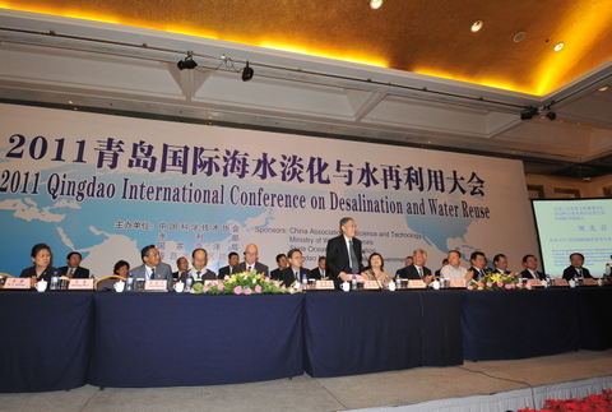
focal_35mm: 16
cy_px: 206
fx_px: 273
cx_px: 306
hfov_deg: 96.6
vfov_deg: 74.1
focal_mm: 16
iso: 1600
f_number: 8
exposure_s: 1/60
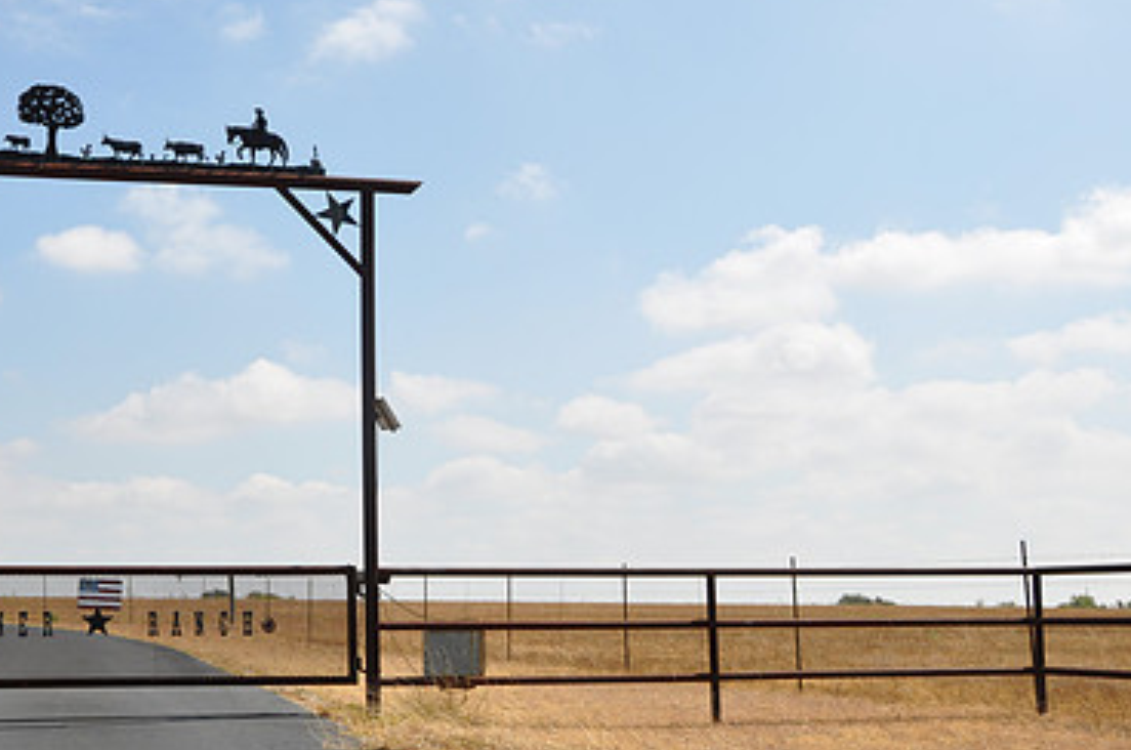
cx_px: 329
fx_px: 1631
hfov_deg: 37.6
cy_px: 447
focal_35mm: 52
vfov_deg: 25.8
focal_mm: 22
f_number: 9
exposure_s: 1/320
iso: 200
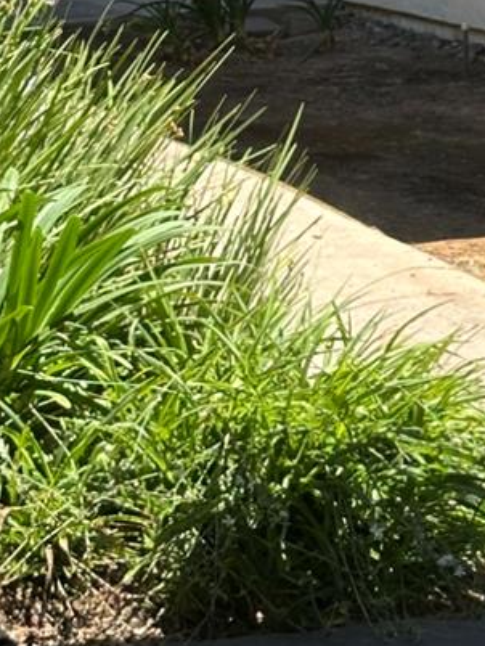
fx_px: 3340
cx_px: 658
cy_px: -379
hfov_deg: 8.2
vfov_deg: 10.6
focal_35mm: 179
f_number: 1.78
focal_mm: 6.86
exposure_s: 1/1009
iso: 64
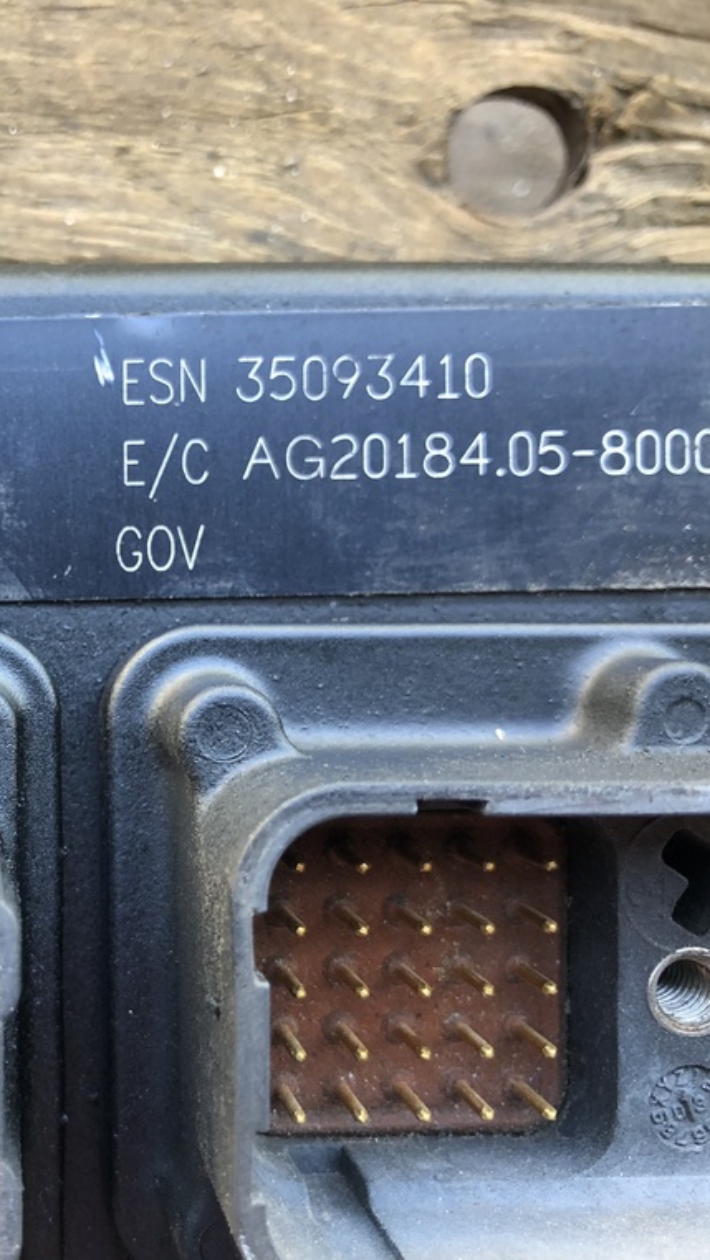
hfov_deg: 27.1
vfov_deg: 49.4
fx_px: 1371
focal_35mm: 41
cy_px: 627
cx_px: -35
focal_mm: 4
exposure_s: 1/40
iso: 32
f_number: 1.8
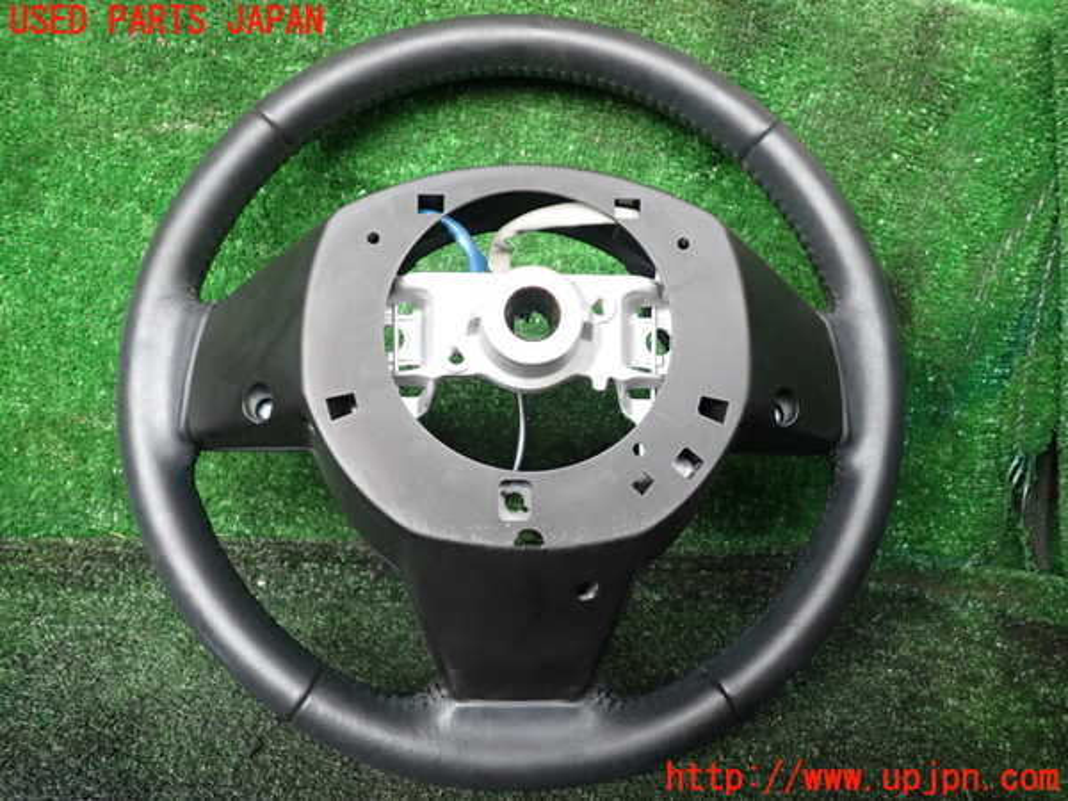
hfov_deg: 60.0
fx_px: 926
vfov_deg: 46.8
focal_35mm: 30
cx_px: 534
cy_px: 400
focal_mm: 5.4
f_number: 2.3
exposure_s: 1/30
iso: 250
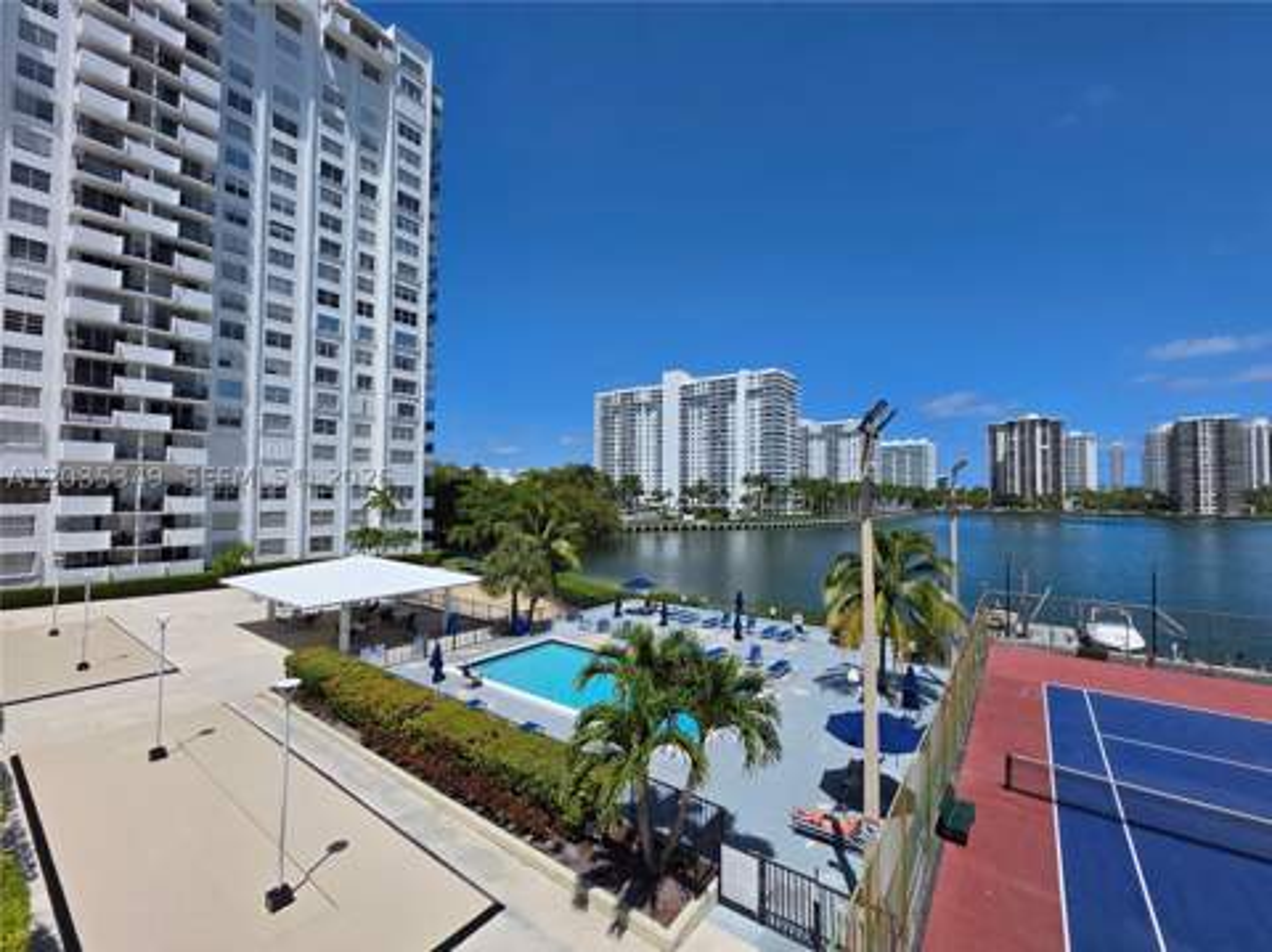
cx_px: 636
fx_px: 477
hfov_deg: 106.2
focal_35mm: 13
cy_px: 476
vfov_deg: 89.8
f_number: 1.9
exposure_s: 1/3657
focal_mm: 2.2
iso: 40
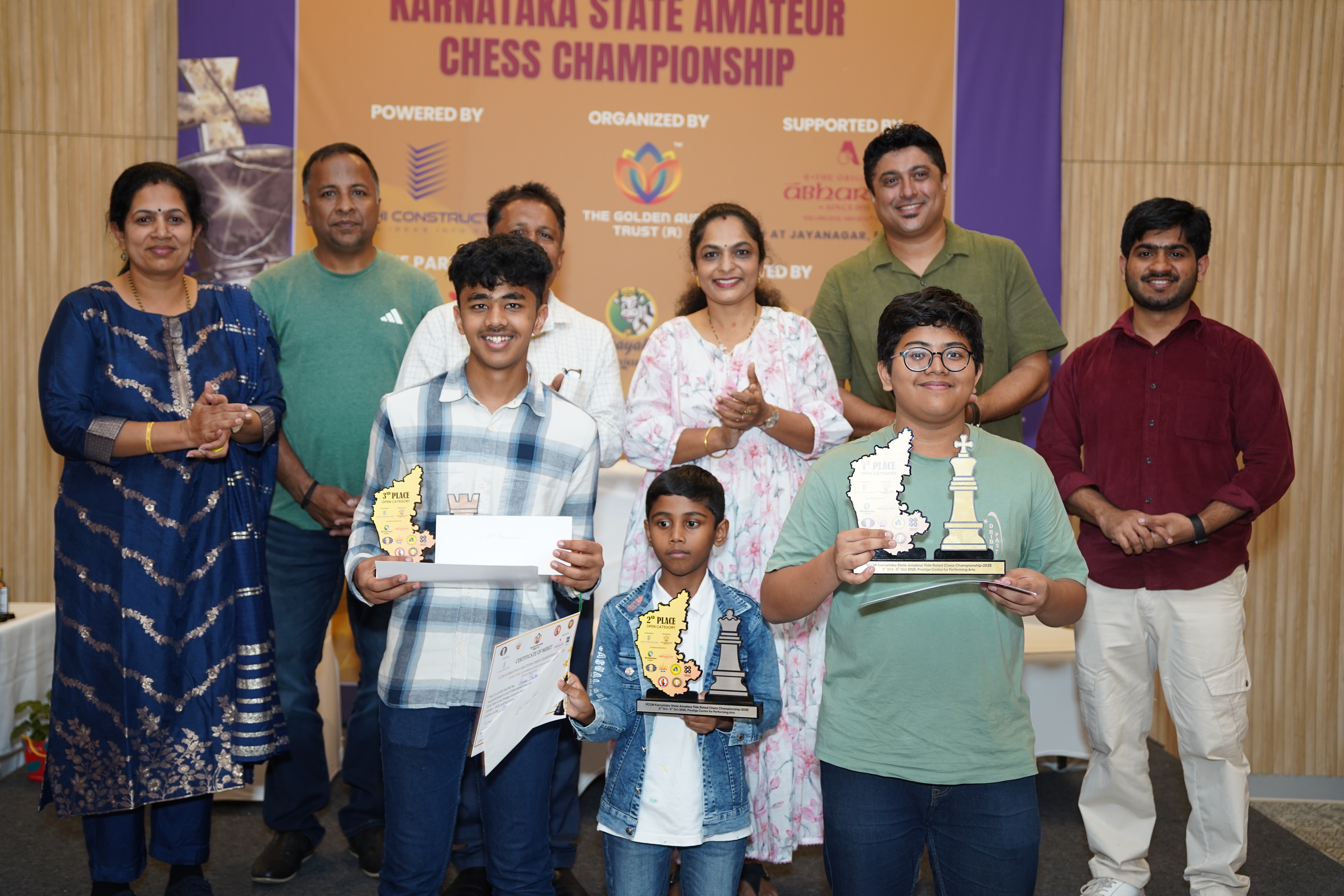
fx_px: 1620
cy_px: 448
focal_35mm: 43
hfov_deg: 45.1
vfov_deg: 30.9
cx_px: 672
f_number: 2.8
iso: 640
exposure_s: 1/100
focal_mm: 43.4
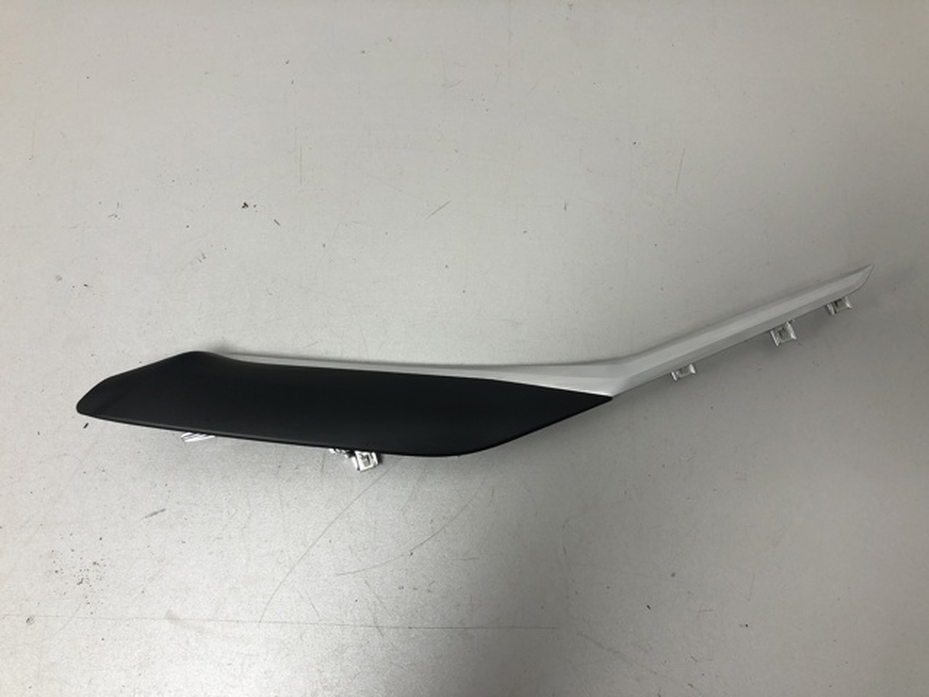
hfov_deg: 63.4
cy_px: 348
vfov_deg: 49.7
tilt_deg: -70.8
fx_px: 751
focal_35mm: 28
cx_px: 464
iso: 32
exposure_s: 1/33
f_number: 1.8
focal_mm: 4
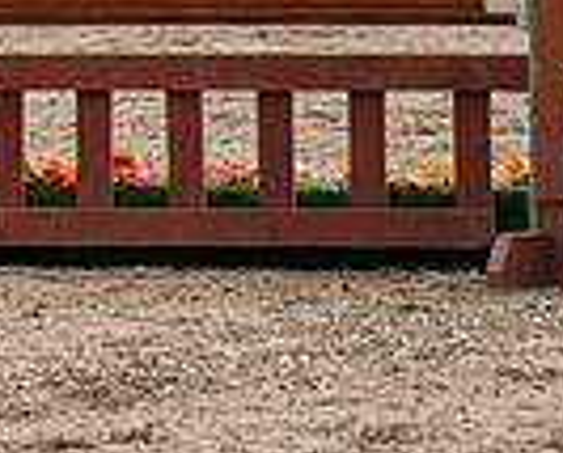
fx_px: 16215
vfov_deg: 1.6
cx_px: -250
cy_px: -341
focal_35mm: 971
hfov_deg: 2.0
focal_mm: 238
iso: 100
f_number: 5.6
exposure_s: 1/250
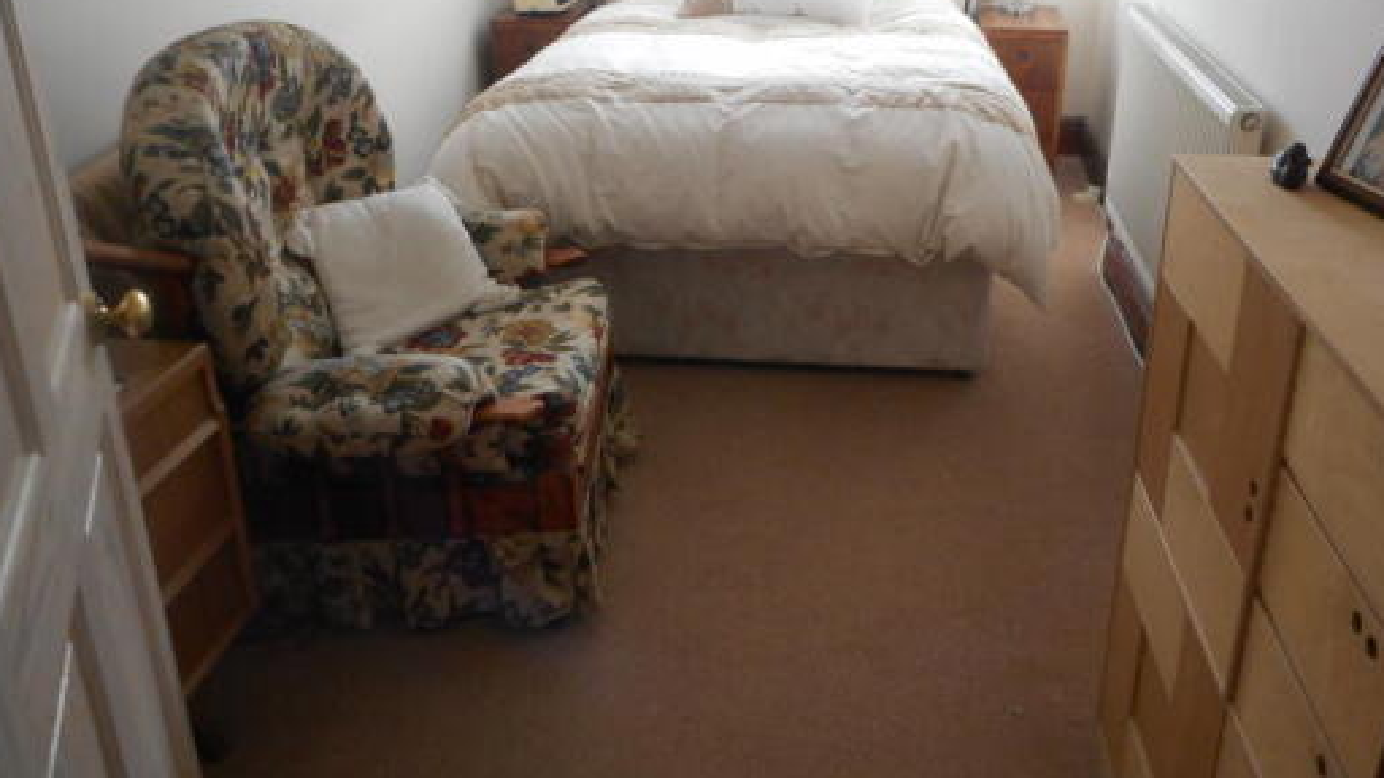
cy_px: 269
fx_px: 1138
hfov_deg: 62.5
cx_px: 753
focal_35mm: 31
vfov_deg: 37.4
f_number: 3.7
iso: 220
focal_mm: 4.5
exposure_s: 1/30
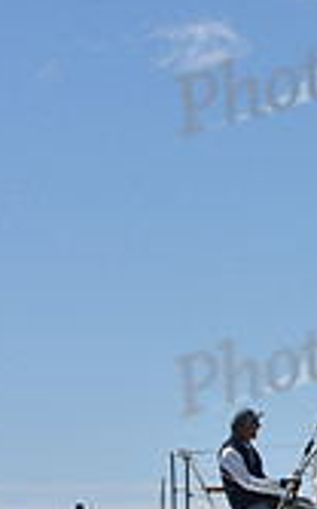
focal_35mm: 248
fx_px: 3437
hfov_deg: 5.1
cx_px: 765
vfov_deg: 8.4
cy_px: 453
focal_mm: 70
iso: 250
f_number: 10
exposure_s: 1/800
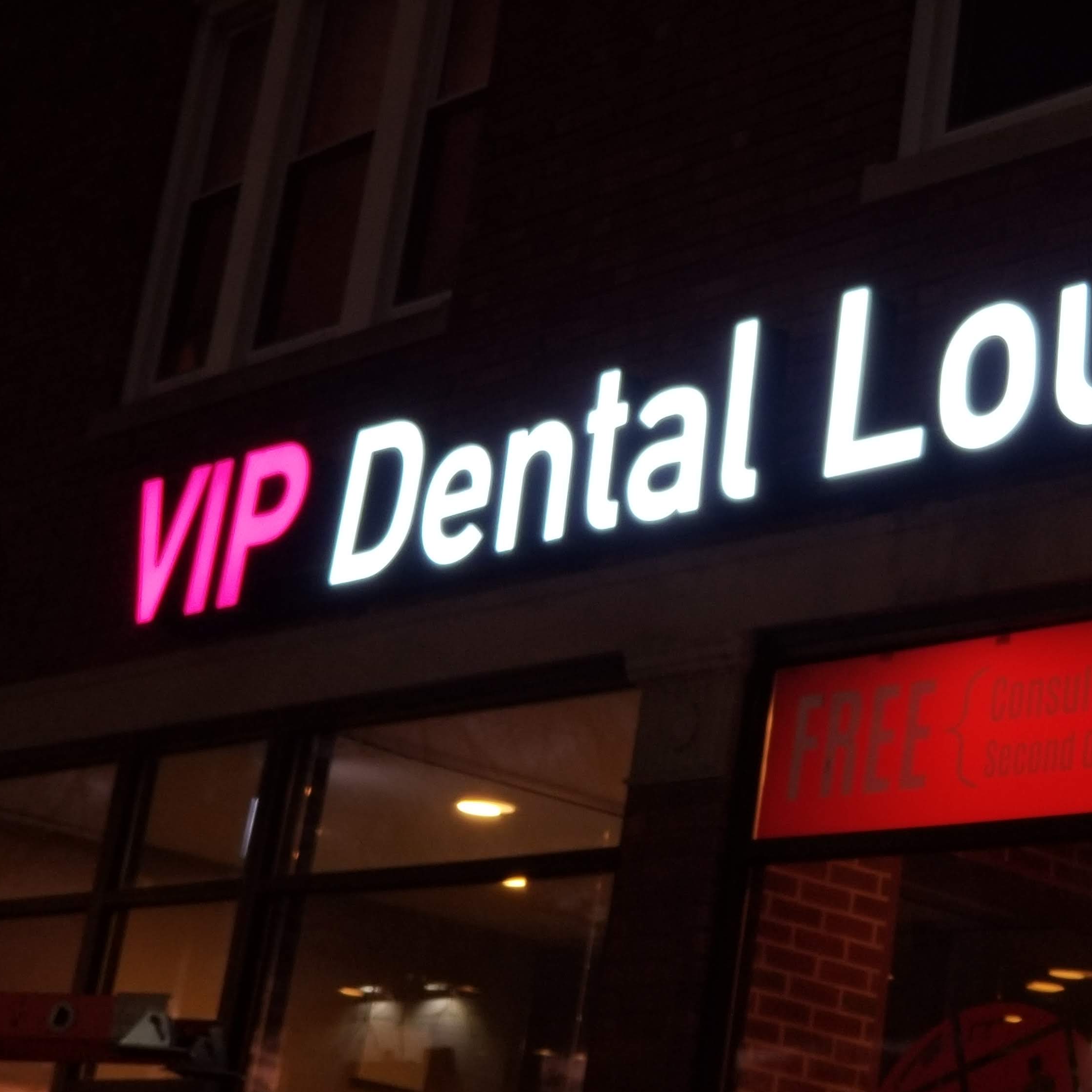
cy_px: 426
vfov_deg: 20.9
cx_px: 817
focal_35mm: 83
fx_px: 2962
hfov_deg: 20.7
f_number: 2.4
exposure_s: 1/30
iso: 80
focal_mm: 6
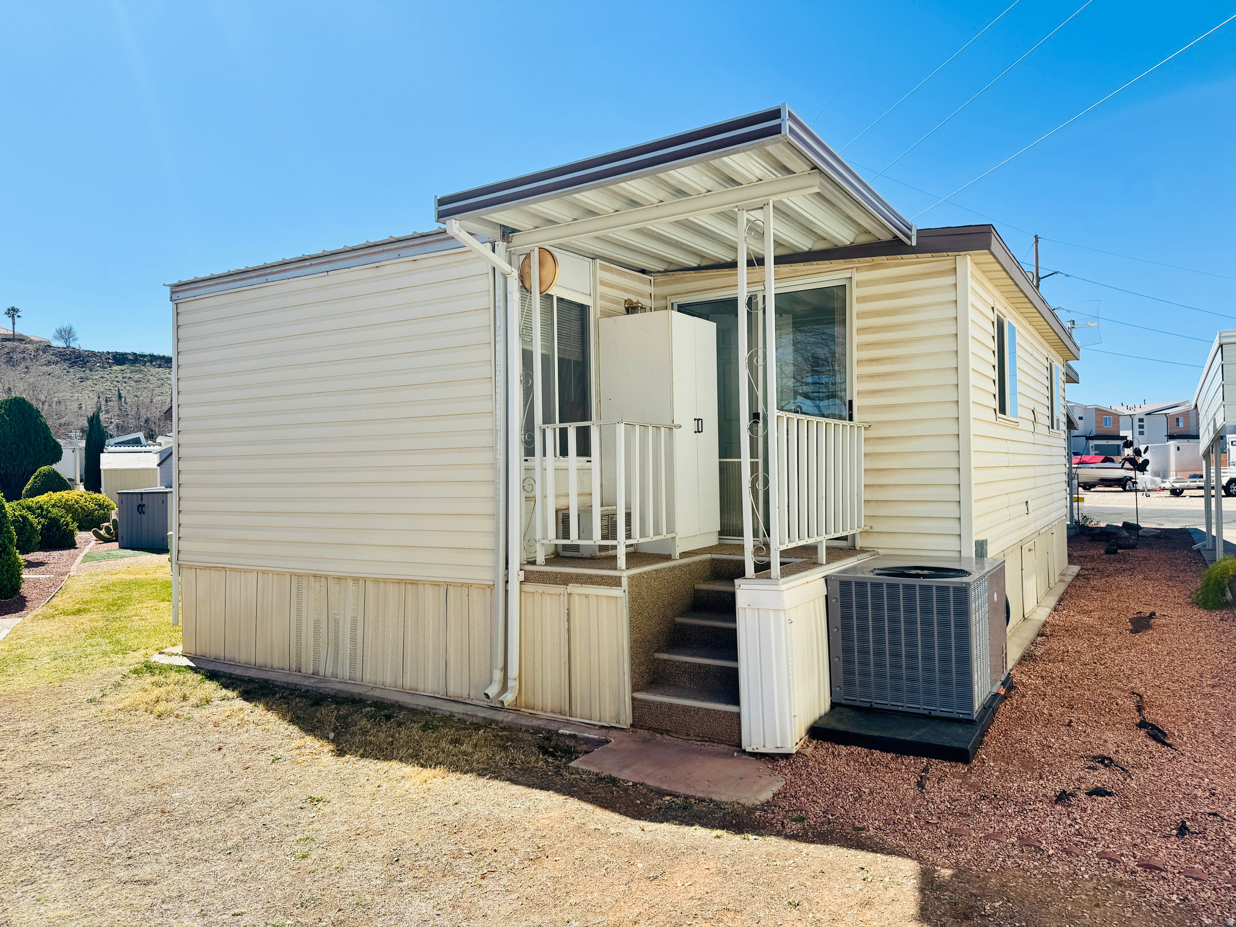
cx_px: 618
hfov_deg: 71.6
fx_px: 857
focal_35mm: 24
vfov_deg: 56.8
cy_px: 464
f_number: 1.78
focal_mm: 6.76
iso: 80
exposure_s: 1/4310
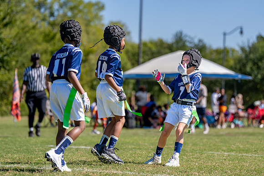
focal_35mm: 123
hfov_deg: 16.6
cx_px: 125
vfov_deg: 11.1
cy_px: 84
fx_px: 903
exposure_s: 1/2000
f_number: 2.8
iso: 160
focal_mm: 117
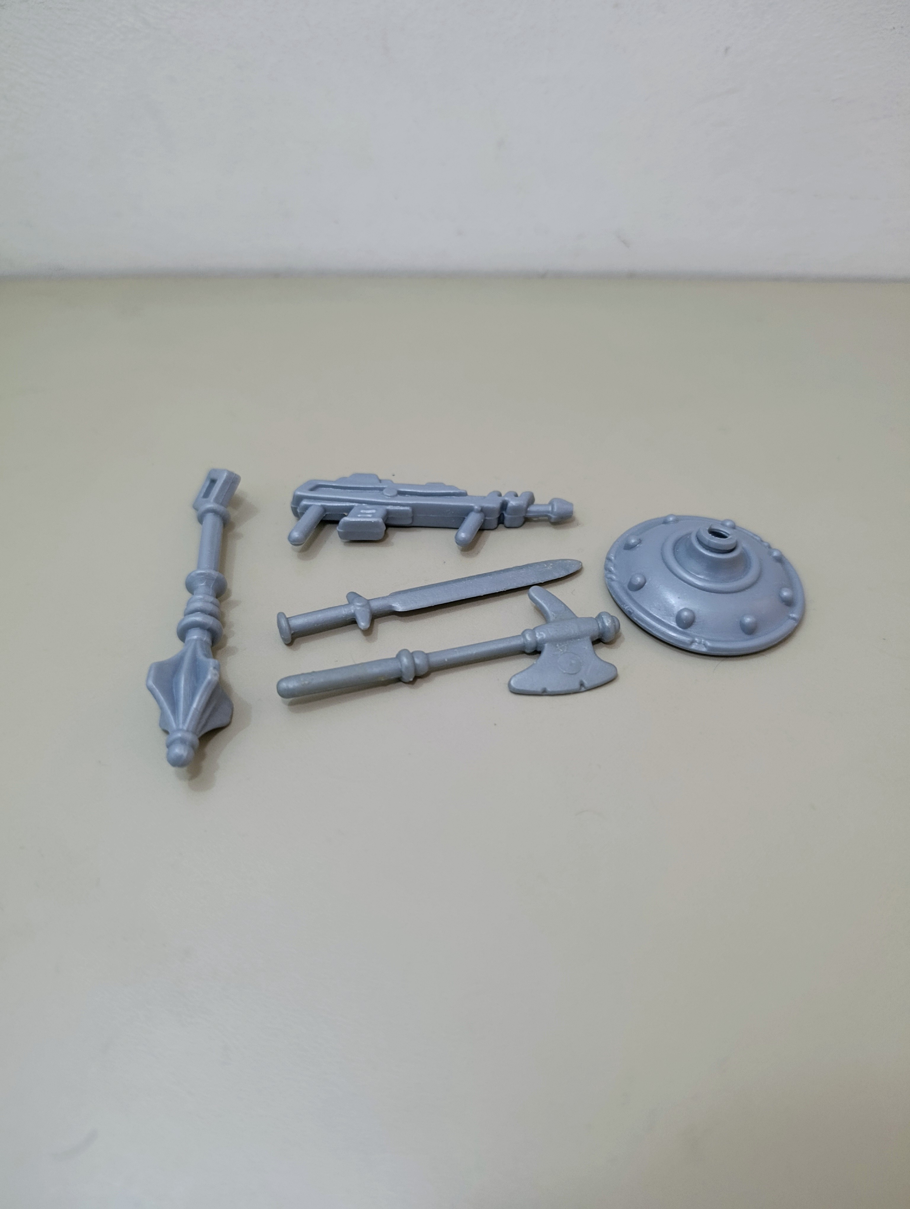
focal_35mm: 23
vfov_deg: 73.8
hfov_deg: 59.0
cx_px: 455
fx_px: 804
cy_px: 604
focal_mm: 6.11
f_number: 1.65
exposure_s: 1/33.3
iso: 957
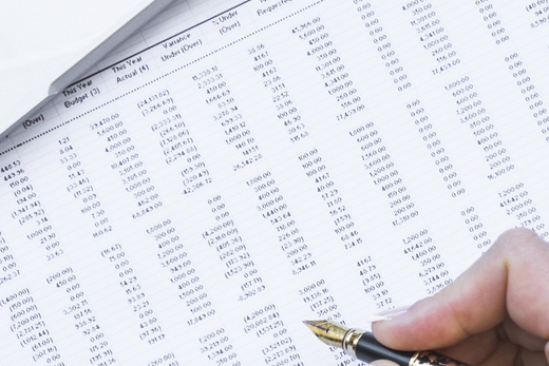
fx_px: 1891
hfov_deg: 16.5
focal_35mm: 124
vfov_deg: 10.9
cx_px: 375
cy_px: 378
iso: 100
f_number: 8
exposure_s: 1/5
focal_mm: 43
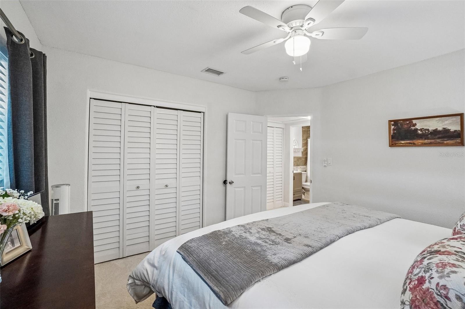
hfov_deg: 100.4
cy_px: 154
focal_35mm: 15
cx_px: 232
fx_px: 194
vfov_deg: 77.3
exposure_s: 1/30
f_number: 8
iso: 1600
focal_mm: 10
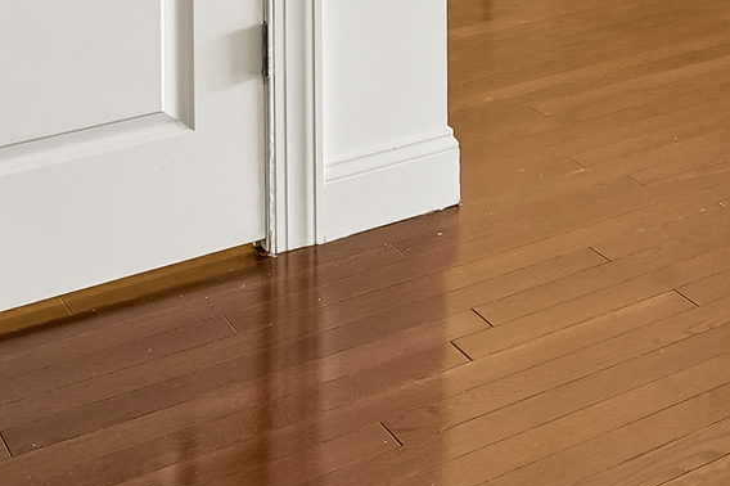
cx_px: 1249
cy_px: -495
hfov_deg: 20.7
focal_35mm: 74
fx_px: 1500
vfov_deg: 14.9
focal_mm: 14
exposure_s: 1/15
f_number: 8
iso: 400
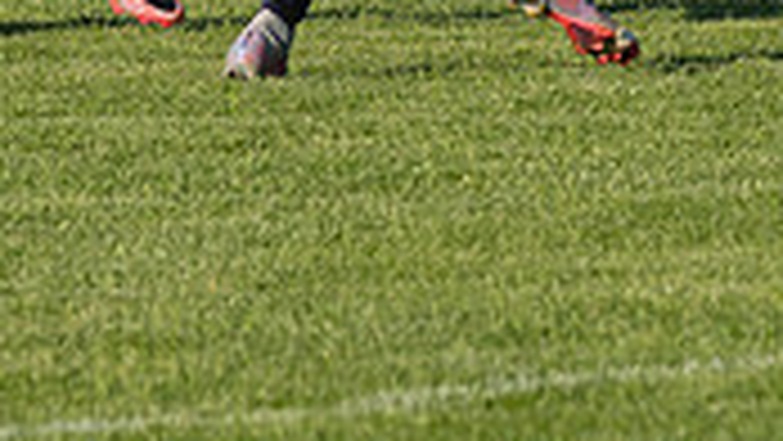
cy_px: -351
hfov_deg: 2.1
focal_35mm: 1021
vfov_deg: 1.2
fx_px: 21205
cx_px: 441
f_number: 5.6
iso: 250
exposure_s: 1/1600
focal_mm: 195
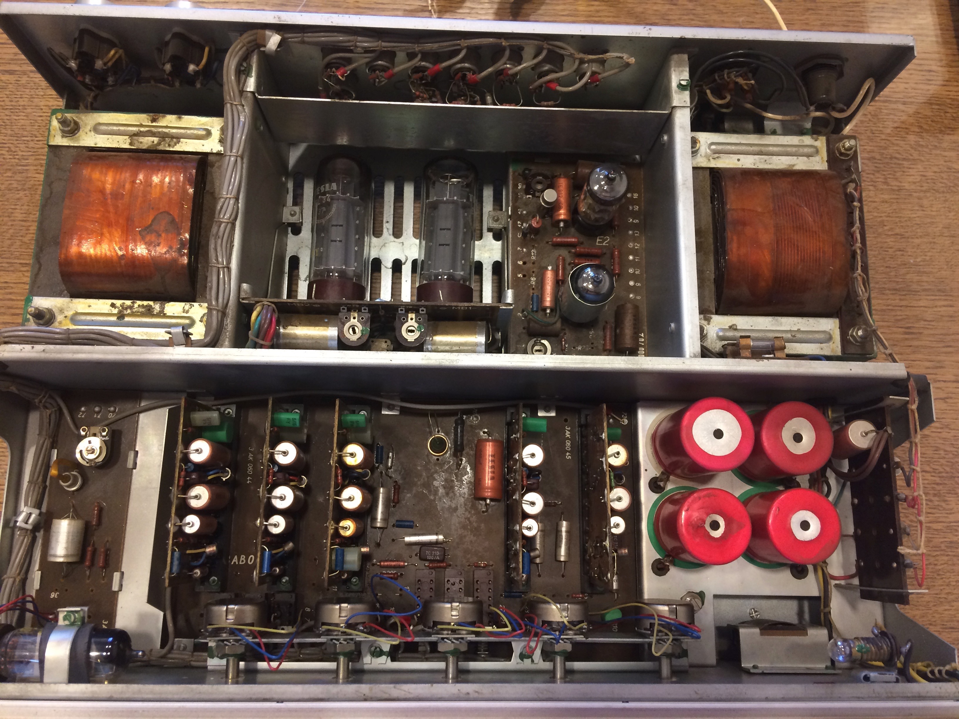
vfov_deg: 48.2
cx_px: 480
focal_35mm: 29
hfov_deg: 61.7
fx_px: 803
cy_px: 360
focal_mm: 4.15
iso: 160
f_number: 2.2
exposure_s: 1/33
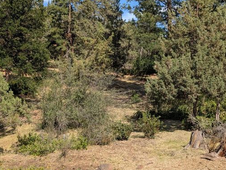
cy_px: 126
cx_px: 150
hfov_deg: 38.4
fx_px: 320
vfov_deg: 29.3
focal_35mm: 49
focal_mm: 6.9
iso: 21
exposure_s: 1/709
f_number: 1.68
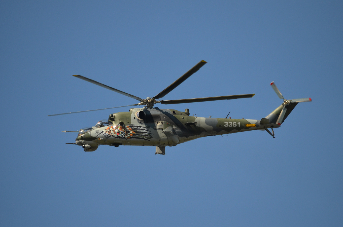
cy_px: 114
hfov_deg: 4.6
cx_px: 172
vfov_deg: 3.0
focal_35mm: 450
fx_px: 4278
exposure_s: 1/1600
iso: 400
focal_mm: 300
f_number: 6.3
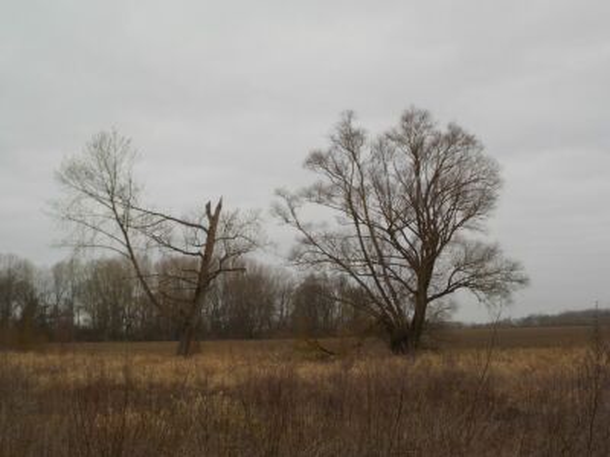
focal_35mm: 47
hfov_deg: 40.4
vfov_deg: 30.9
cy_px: 228
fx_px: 828
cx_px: 305
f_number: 4.2
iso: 125
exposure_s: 1/500
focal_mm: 6.4
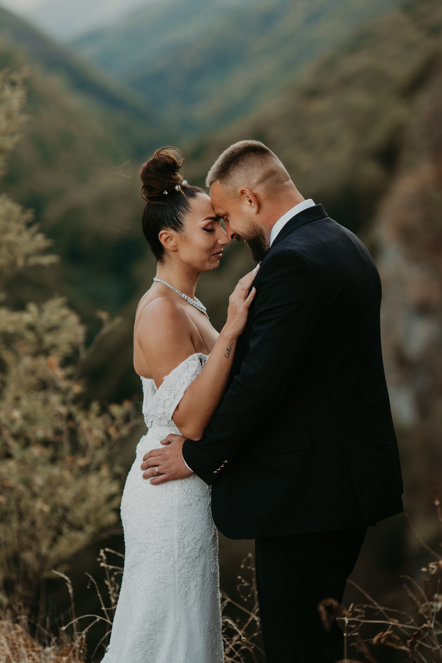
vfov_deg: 23.9
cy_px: 332
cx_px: 221
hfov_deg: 16.1
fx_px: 1565
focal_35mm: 85
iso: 320
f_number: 1.8
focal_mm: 85
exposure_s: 1/800
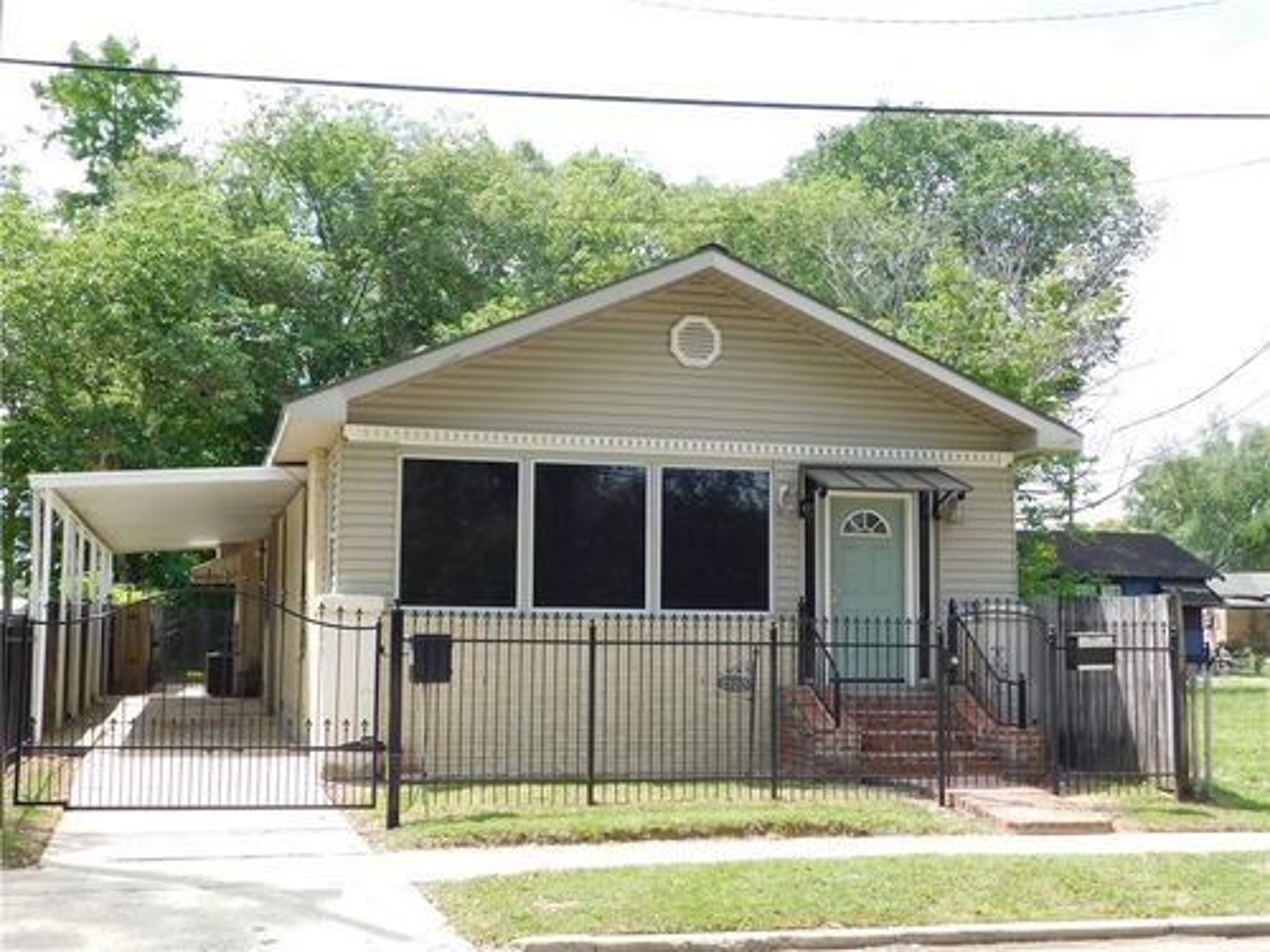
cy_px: 476
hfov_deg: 42.1
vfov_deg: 32.2
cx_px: 635
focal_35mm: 45
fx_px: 1651
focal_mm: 8
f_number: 3.7
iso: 125
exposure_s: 1/500
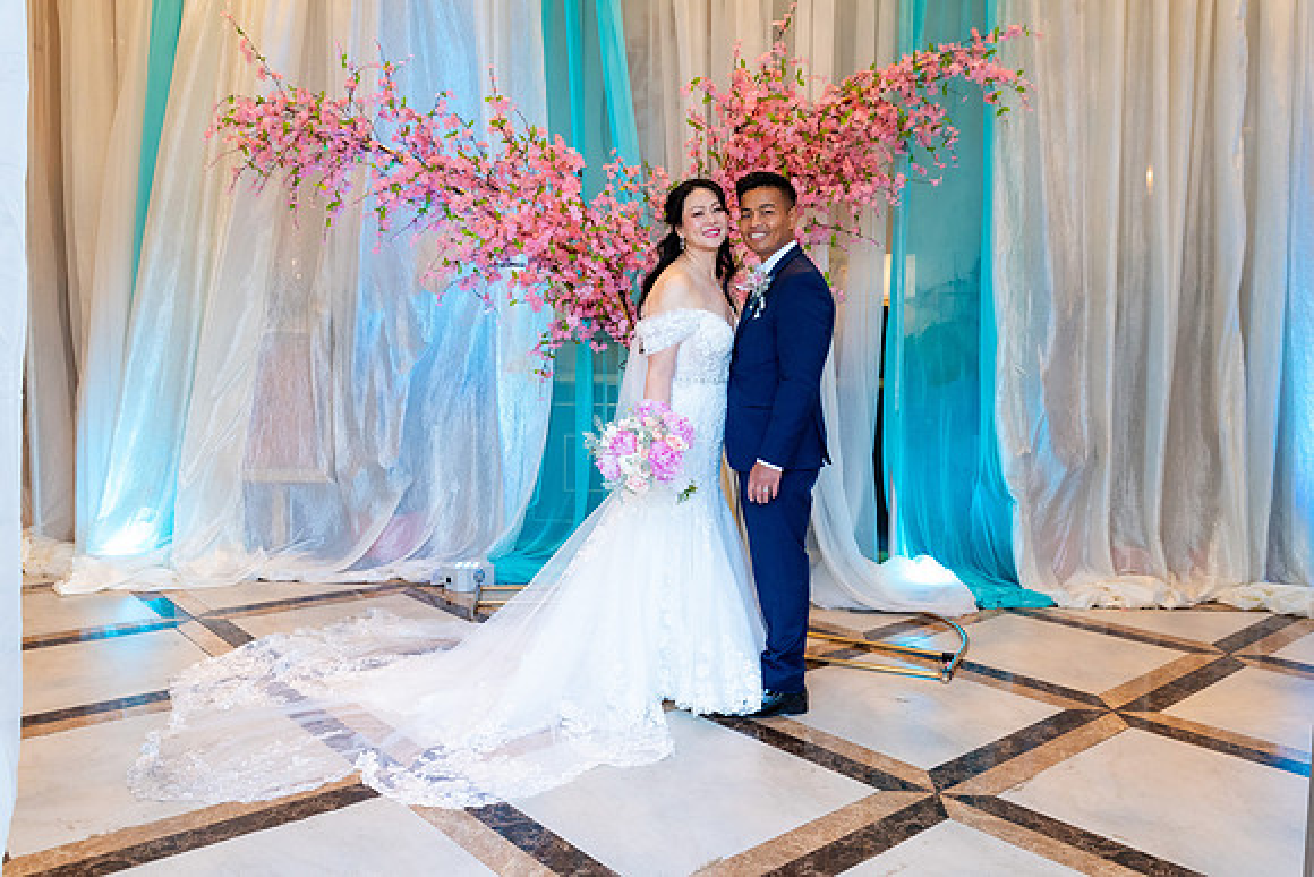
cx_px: 657
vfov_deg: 45.0
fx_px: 1059
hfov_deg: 63.6
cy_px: 438
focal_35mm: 29
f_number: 6.3
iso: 2500
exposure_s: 1/200
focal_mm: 29
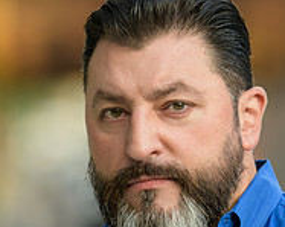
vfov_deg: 3.9
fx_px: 3318
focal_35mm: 394
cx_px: 38
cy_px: 171
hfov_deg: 4.9
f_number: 2
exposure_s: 1/250
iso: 200
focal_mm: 135
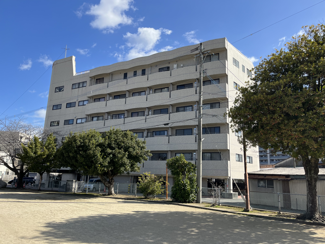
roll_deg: -1.7
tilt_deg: +12.2
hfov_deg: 67.3
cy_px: 122
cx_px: 162
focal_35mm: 26
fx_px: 244
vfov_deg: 53.1
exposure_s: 1/2513
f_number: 1.6
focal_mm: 5.1
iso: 50
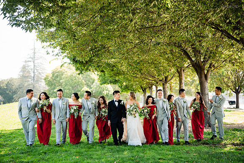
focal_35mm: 54
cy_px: 82
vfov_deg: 25.1
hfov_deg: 36.9
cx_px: 122
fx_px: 366
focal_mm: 54
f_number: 3.2
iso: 200
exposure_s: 1/200
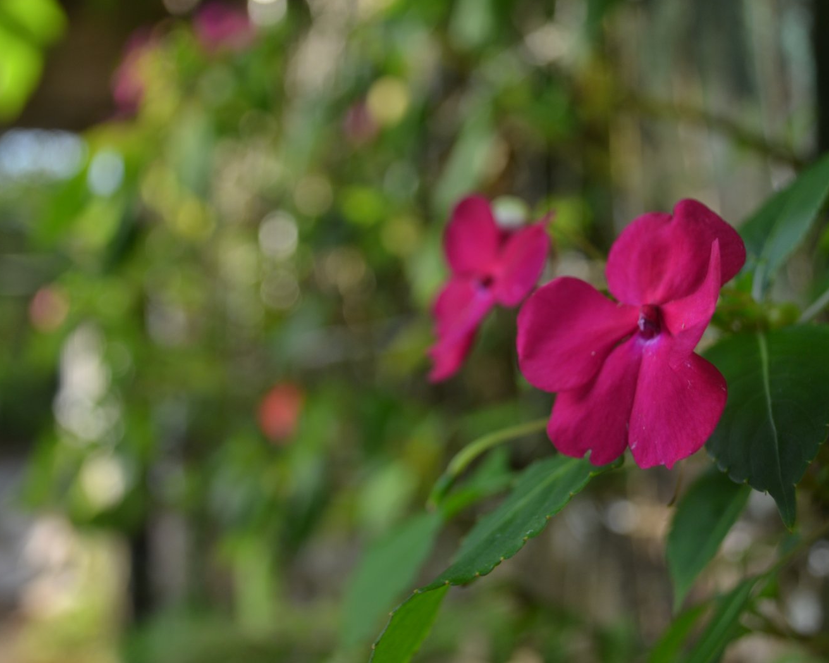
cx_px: 428
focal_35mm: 55
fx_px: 1349
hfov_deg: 34.2
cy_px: 332
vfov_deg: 27.6
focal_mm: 32
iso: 100
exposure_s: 1/50
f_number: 4.8
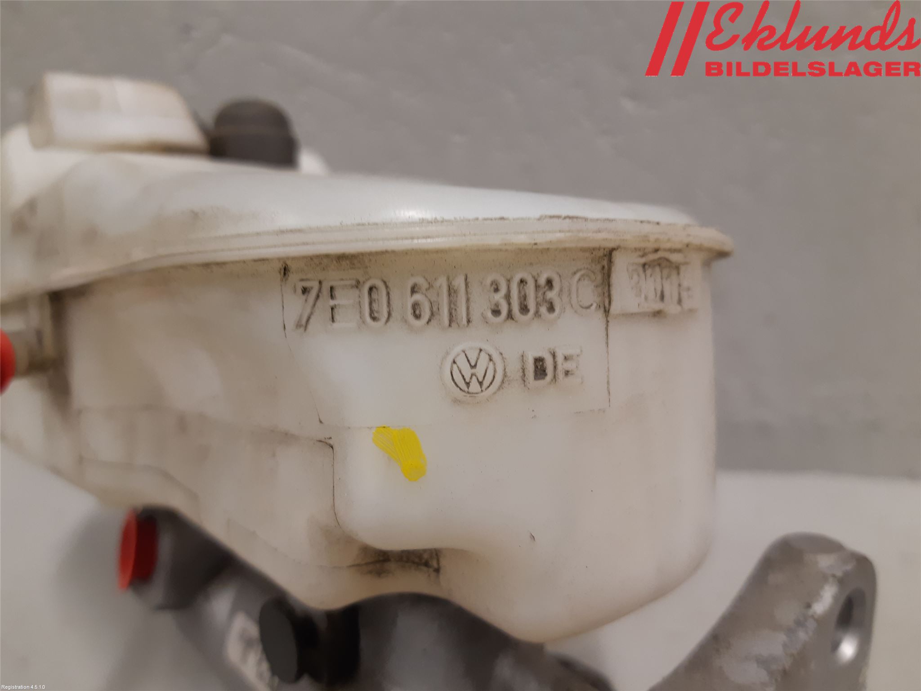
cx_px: 460
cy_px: 346
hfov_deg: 67.3
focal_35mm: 26
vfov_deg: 53.1
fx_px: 692
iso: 160
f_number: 1.7
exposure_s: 1/50
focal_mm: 3.93
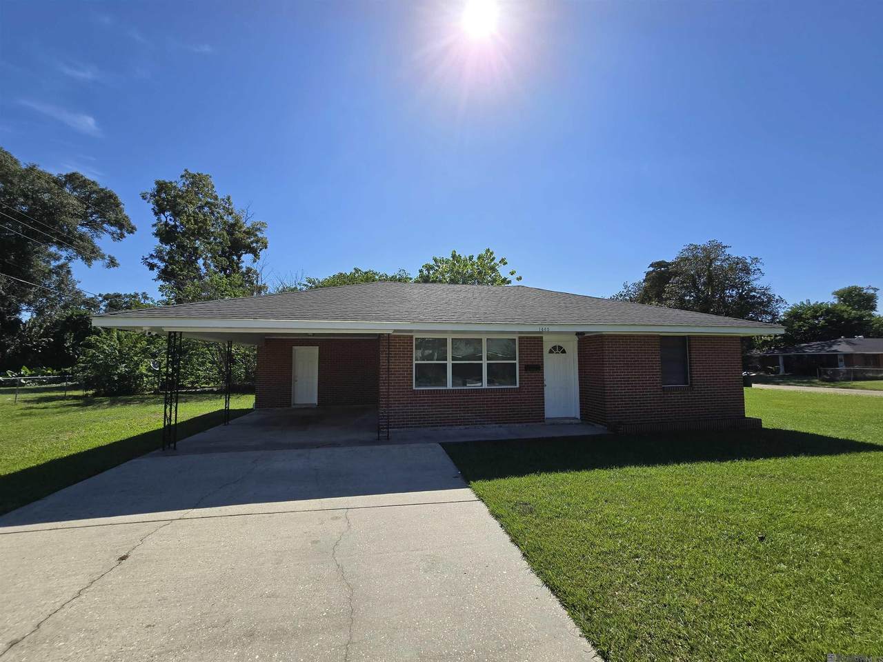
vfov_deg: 89.9
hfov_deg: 106.2
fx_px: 332
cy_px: 331
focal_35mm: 13
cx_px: 442
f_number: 2.2
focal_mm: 2.2
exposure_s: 1/2730
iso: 50
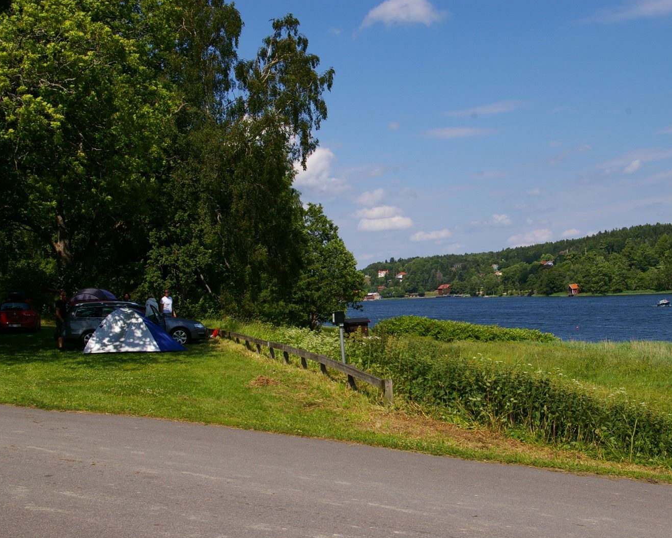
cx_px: 365
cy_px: 271
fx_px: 895
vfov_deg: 33.4
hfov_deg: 41.1
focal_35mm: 45
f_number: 11
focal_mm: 26
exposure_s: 1/250
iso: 200
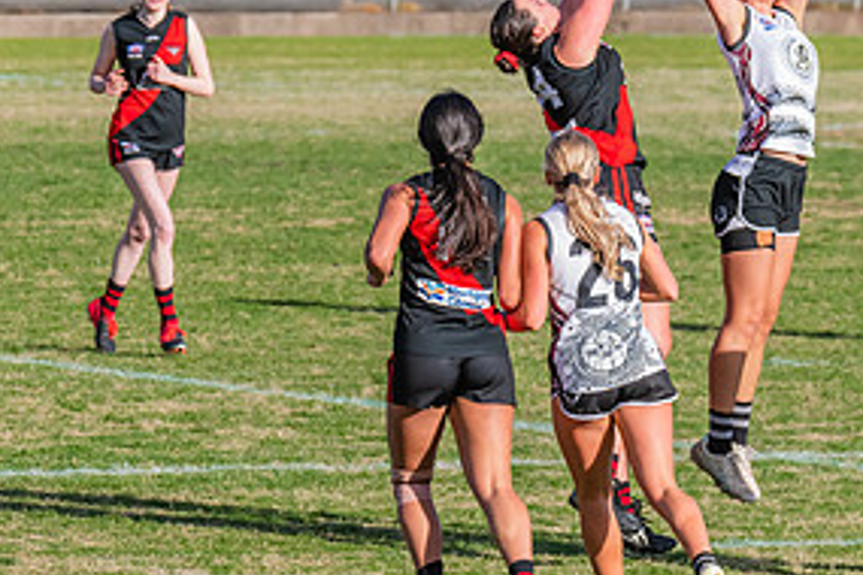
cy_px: 281
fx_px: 15149
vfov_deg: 2.2
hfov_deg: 3.3
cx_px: 616
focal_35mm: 632
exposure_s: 1/1250
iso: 800
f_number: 9
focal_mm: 270
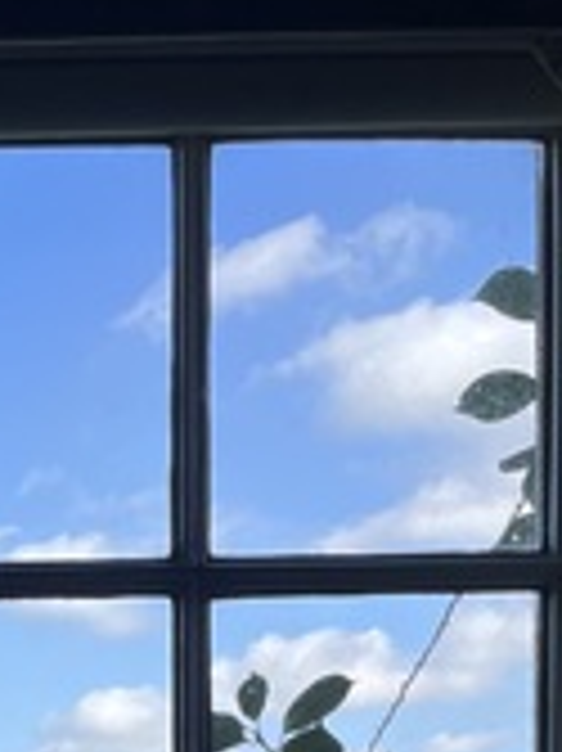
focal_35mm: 78
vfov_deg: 21.9
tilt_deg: -2.4
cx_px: -142
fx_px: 1691
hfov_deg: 17.8
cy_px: 1045
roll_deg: +1.0
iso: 50
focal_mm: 5.1
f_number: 1.6
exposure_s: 1/1266
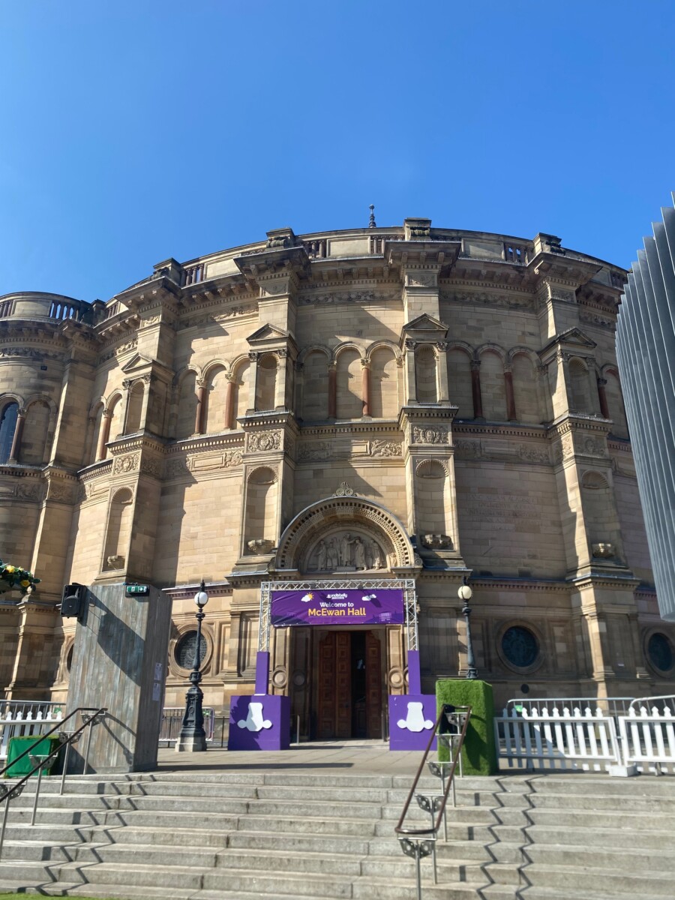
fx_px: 676
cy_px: 450
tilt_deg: +22.1
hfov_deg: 53.1
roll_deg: -1.0
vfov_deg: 67.3
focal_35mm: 26
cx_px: 338
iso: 32
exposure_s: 1/1838
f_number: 1.8
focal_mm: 4.25
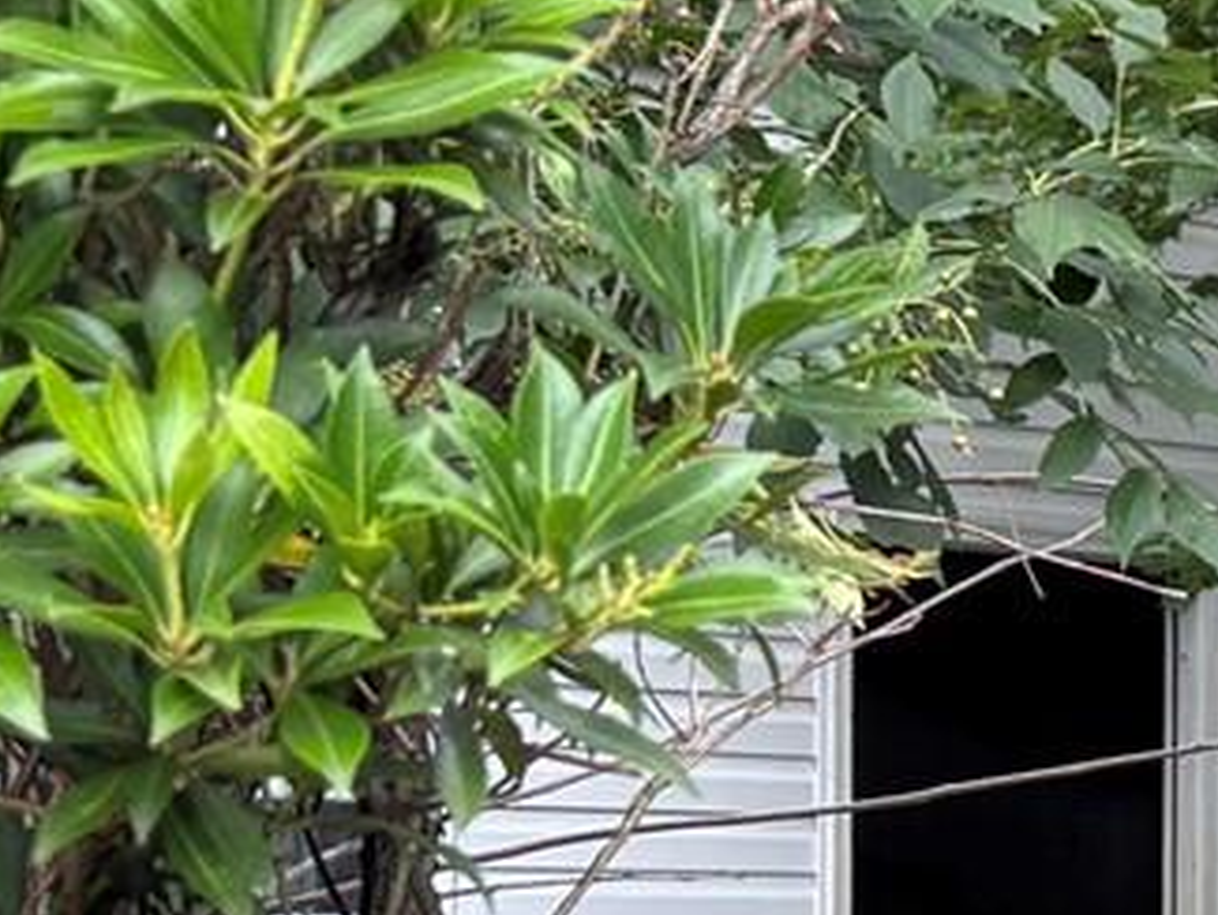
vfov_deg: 8.8
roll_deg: -1.0
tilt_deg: -5.2
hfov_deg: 10.9
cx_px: 2511
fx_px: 5773
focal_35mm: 164
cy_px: 1432
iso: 50
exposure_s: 1/121
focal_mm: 5.96
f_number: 1.6
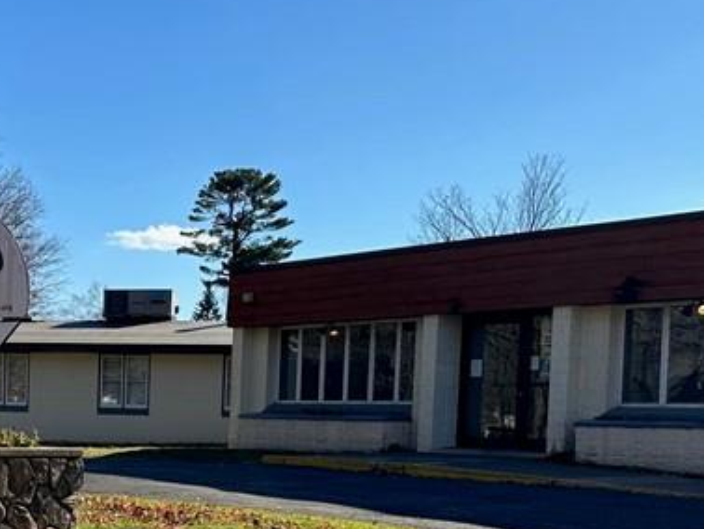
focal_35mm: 65
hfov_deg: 28.0
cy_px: 479
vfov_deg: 22.1
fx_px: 1323
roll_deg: -1.3
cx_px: 0
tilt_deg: -3.3
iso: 80
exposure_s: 1/3058
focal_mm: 6.86
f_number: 1.78
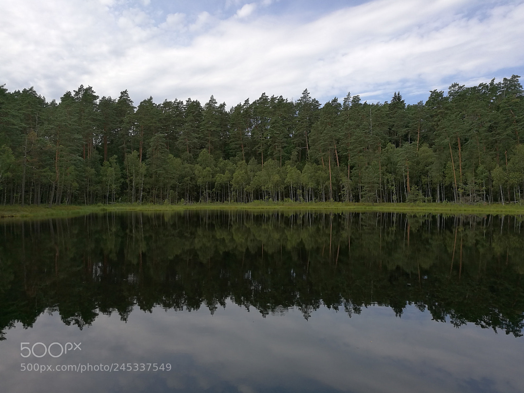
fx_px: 409
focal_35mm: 27
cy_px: 196
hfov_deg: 65.3
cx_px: 262
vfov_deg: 51.4
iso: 50
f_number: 2.2
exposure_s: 1/880
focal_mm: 4.5
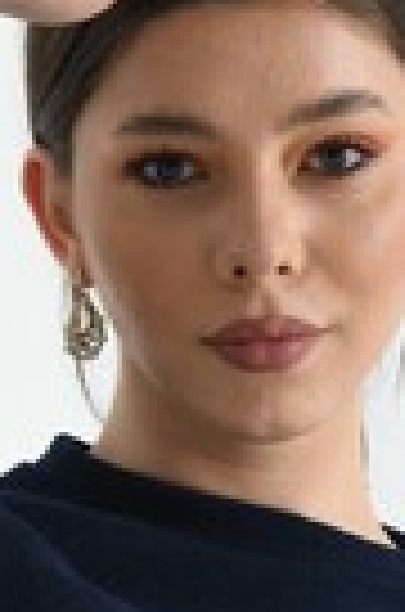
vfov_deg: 7.8
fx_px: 4393
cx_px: 212
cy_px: 986
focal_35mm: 259
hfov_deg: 5.3
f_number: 6.3
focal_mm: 65
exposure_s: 1/125
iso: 100
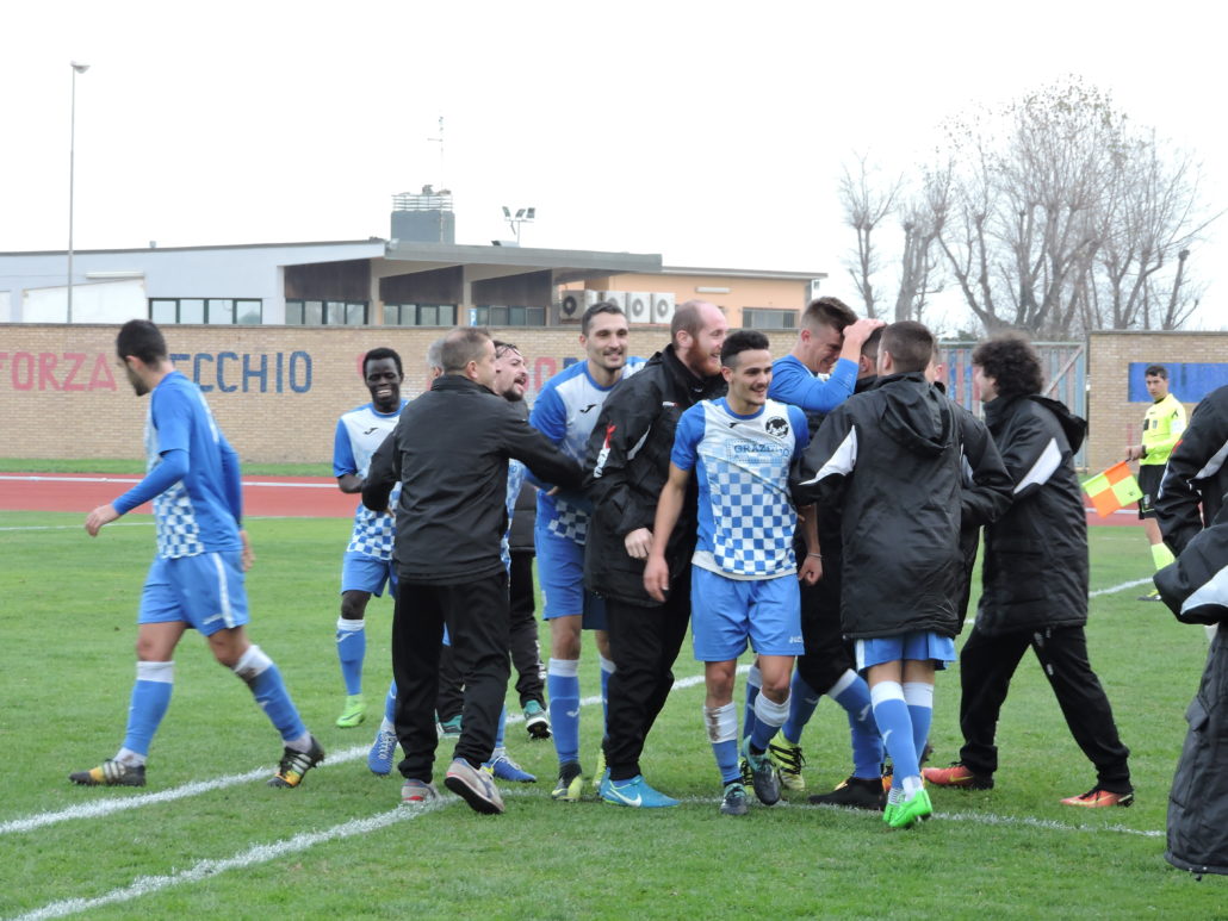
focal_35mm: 145
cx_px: 614
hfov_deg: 13.6
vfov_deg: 10.2
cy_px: 460
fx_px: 5145
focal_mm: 25.9
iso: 320
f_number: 4.4
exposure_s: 1/125
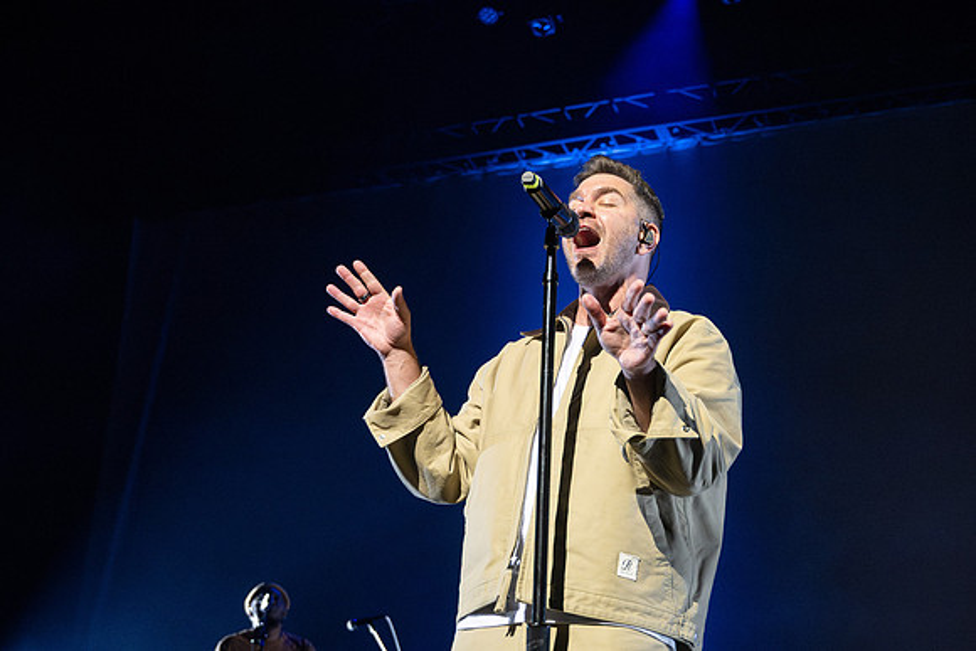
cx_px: 521
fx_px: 1459
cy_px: 244
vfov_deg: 25.1
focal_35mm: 54
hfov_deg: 37.0
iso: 5000
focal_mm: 43
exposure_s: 1/320
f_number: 4
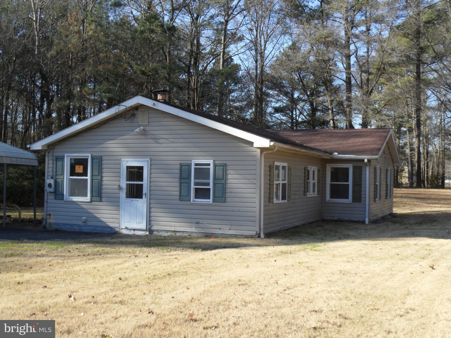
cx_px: 226
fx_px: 521
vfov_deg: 36.0
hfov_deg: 46.8
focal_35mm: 40
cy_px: 169
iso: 80
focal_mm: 6.5
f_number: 5.2
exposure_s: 1/180
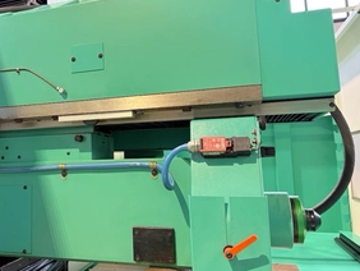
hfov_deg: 52.4
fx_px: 354
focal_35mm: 34
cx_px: 109
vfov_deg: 41.8
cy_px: 116
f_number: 1.78
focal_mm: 6.76
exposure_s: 1/50
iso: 250
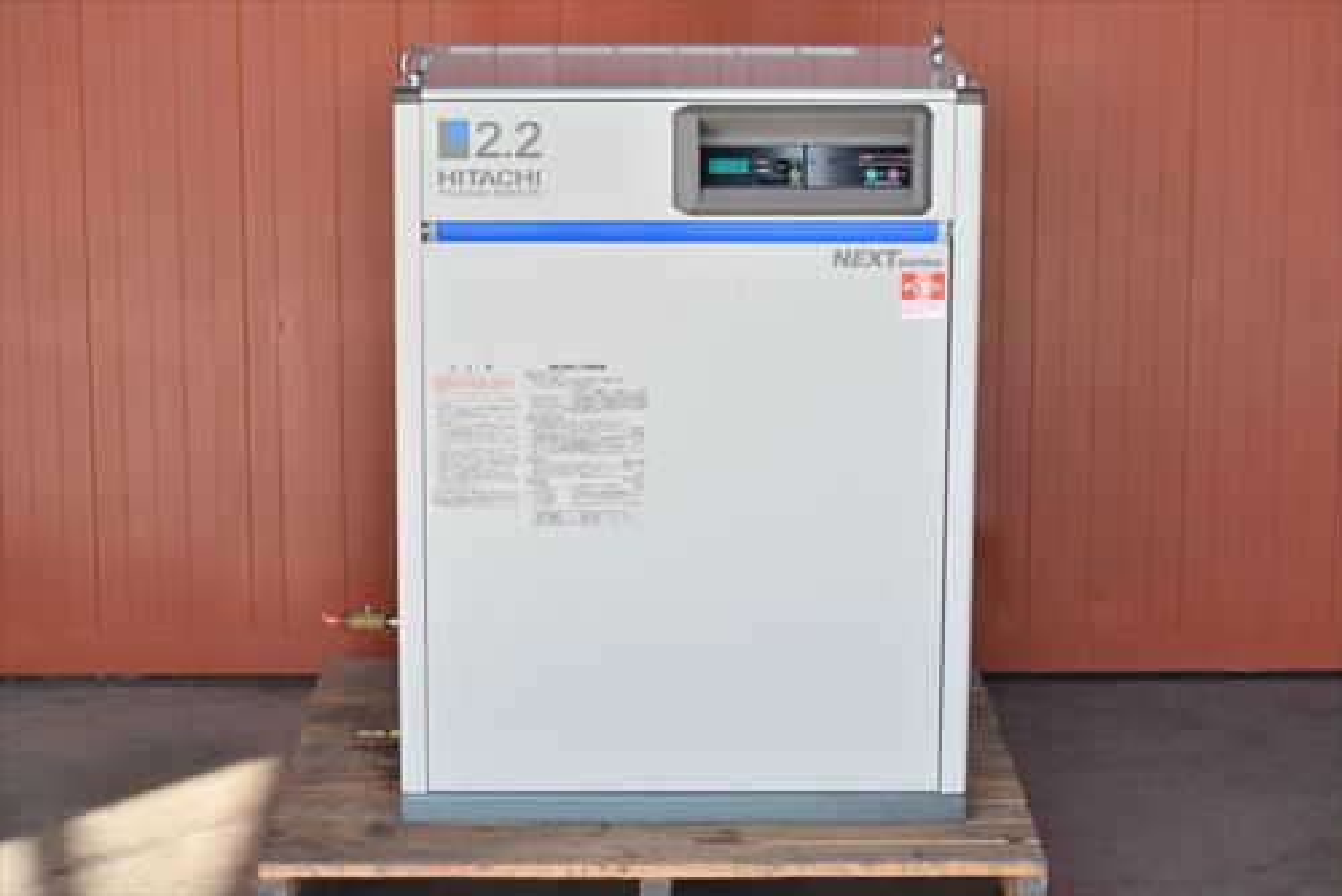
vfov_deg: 15.7
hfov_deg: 23.4
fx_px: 3245
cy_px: 448
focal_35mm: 87
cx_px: 671
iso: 1250
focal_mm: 58
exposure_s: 1/1600
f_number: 6.3
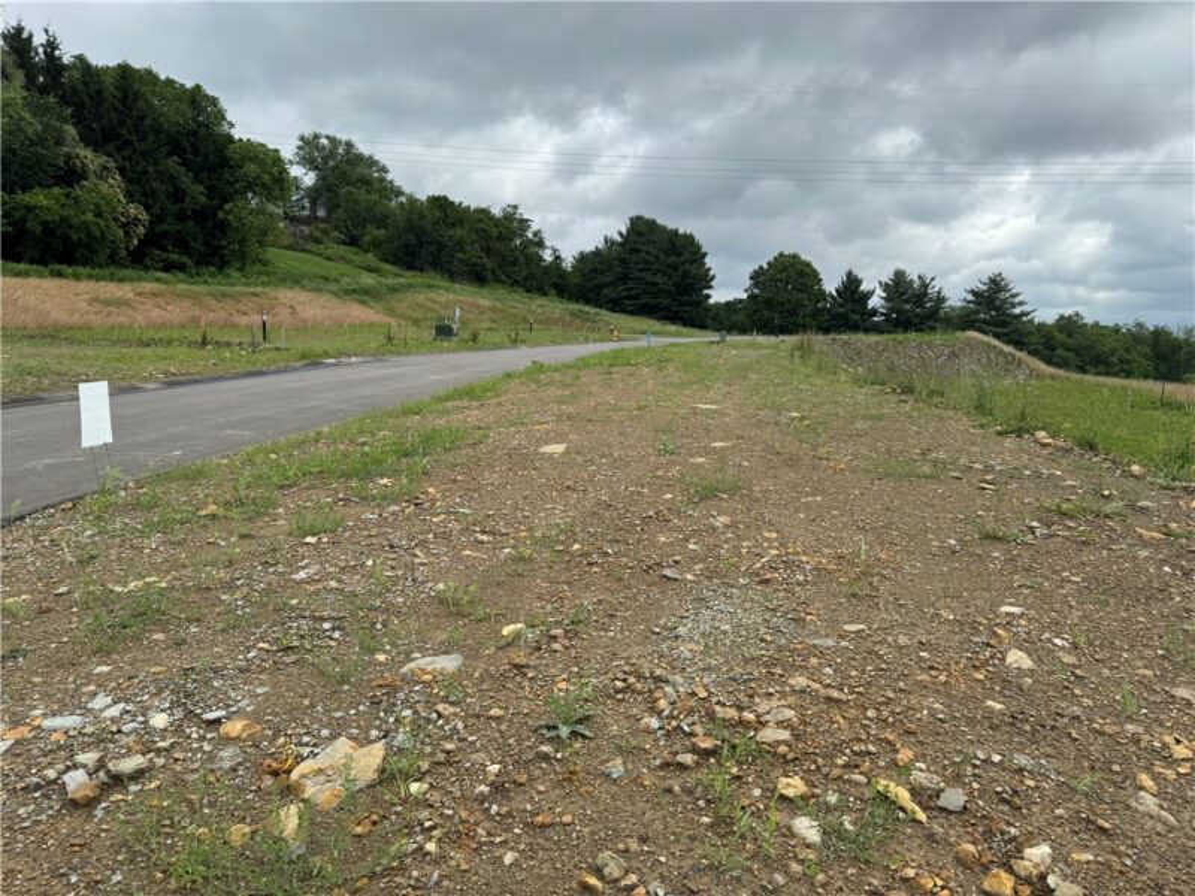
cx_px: 598
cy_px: 448
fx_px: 829
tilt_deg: -6.6
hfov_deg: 71.6
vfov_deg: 56.8
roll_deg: -0.9
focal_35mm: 24
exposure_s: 1/3096
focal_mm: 6.76
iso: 80
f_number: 1.78
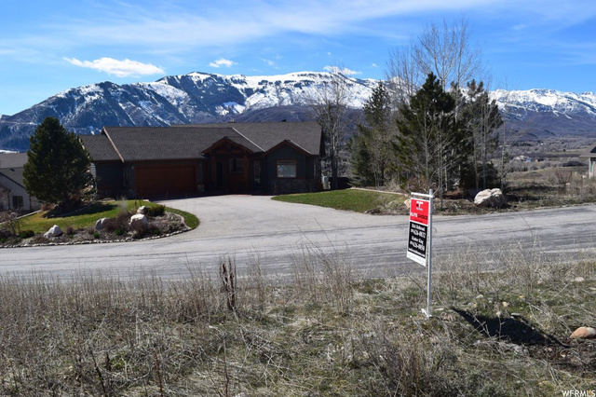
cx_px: 298
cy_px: 198
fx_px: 496
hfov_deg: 62.0
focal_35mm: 30
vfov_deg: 43.6
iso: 250
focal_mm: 20
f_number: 11
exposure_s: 1/500
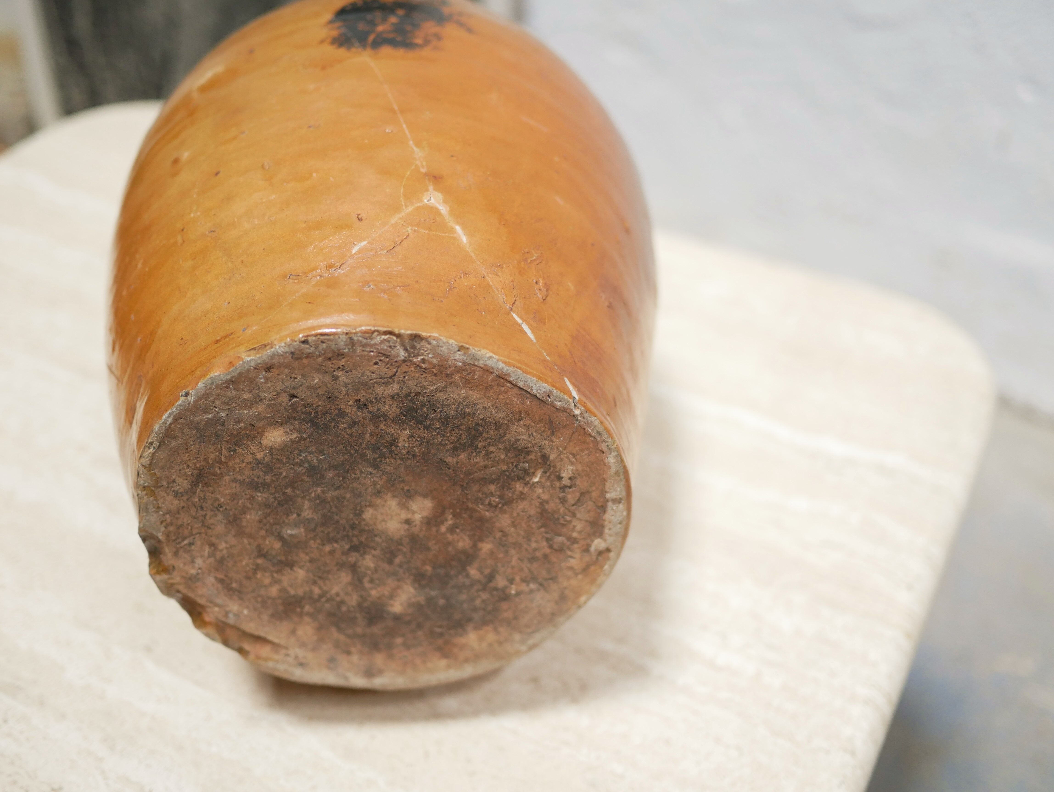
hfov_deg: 46.8
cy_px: 396
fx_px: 1218
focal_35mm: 40
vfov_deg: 36.0
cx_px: 527
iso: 400
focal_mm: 20
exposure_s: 1/60
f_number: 1.7
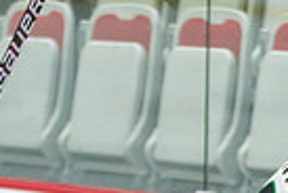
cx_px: 382
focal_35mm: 584
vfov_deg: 2.4
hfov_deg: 3.5
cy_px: 296
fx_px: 4682
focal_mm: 102
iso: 1000
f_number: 2.8
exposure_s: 1/640
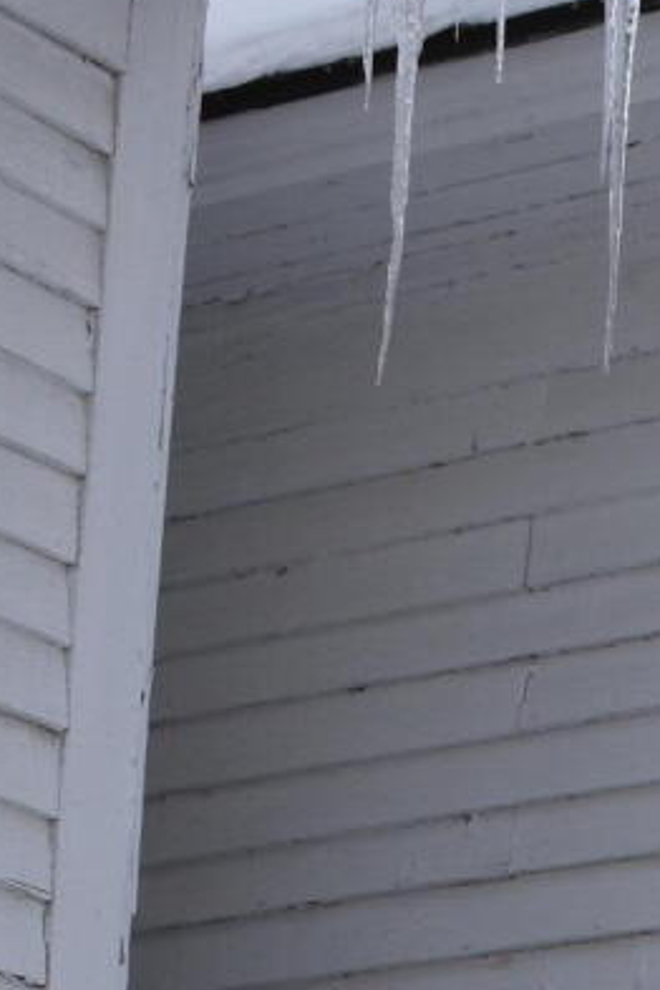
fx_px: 4620
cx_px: 1382
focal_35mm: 168
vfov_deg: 11.5
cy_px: 1655
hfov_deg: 7.8
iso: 200
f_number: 11
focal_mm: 22
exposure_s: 1/500
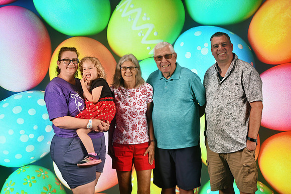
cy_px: 97
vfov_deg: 22.6
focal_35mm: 60
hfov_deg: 33.4
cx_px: 146
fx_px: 485
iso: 640
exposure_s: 1/200
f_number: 7.1
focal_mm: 40
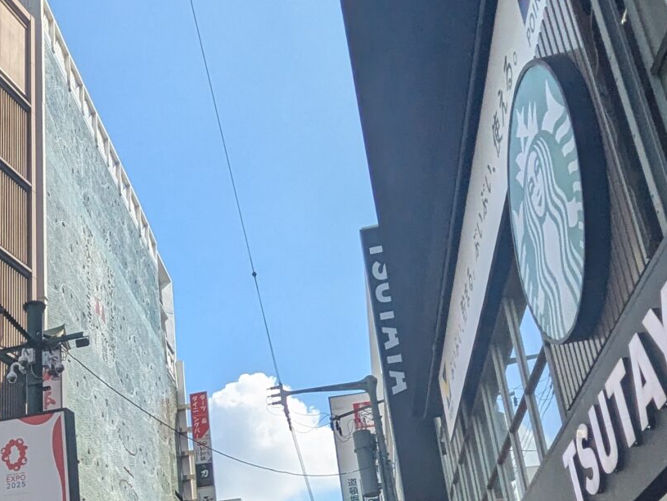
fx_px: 848
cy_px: 461
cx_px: 43
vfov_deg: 31.2
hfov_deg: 39.2
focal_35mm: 44
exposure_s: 1/1718
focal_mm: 1.83
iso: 54
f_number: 2.2
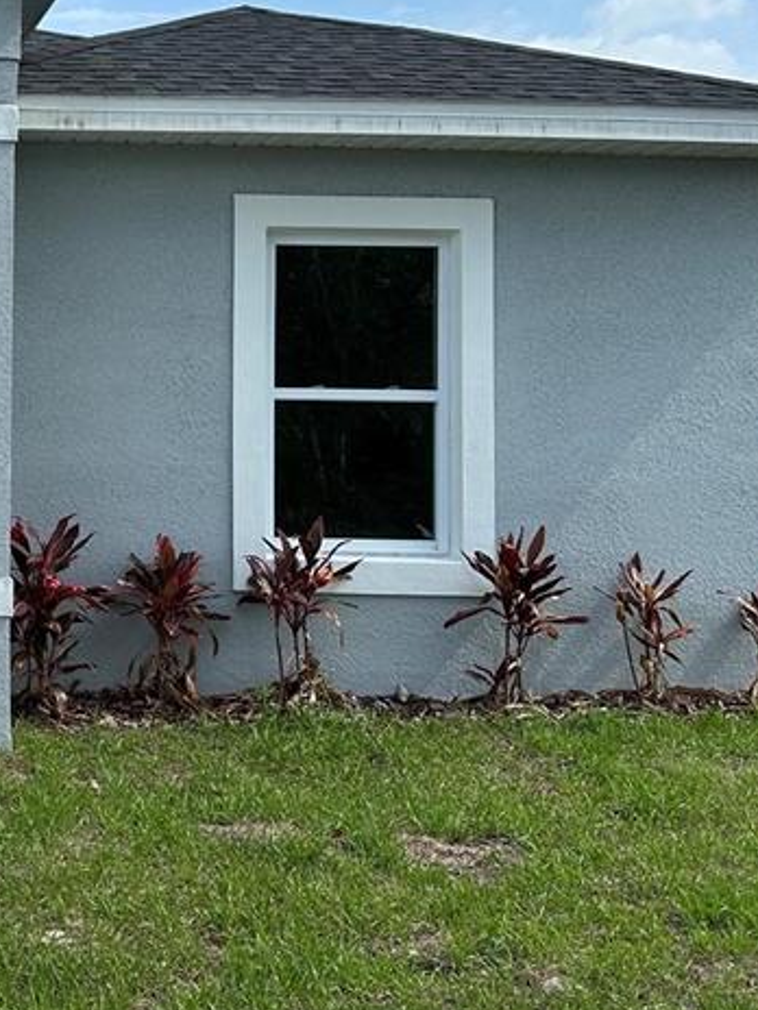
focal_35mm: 53
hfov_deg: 24.9
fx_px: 1547
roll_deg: -1.0
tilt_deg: +2.1
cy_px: 307
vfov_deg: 35.7
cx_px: -150
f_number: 1.78
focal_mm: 6.86
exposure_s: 1/3861
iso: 80
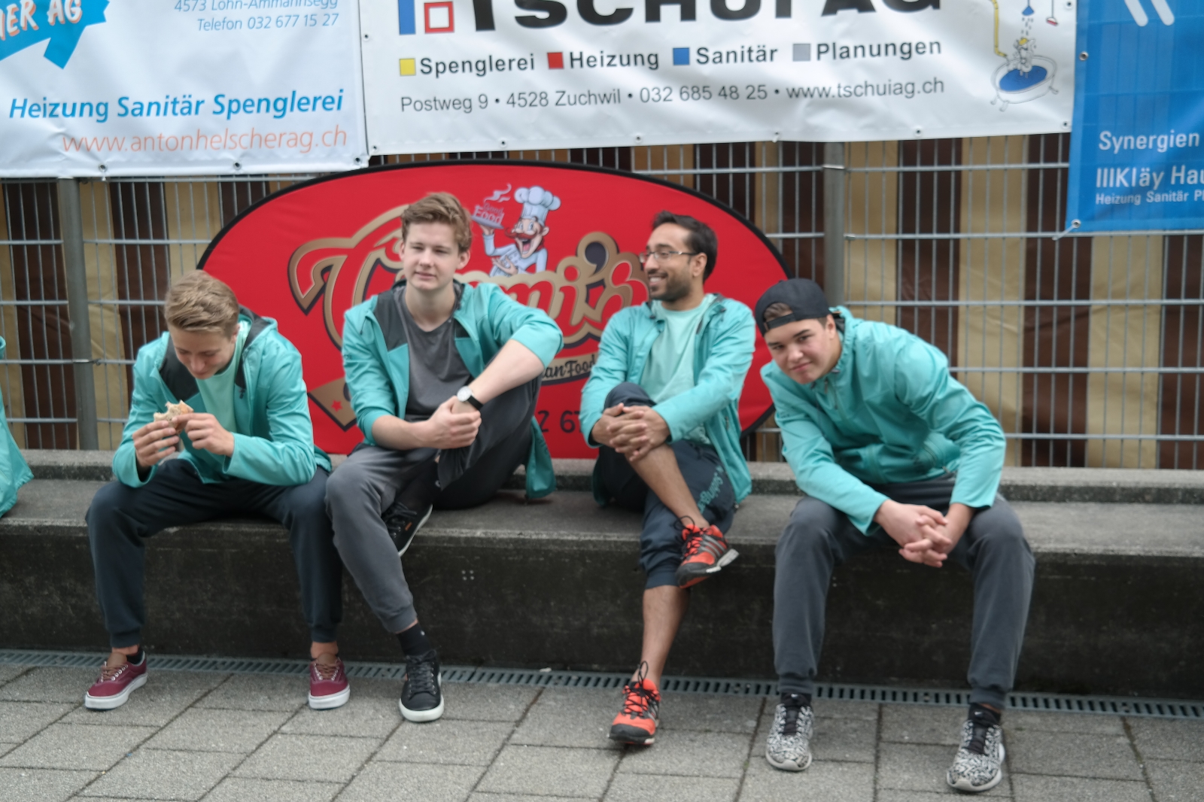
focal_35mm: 46
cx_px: 602
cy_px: 401
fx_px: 1538
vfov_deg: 29.2
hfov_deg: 42.8
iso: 100
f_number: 4.5
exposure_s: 1/160
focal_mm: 30
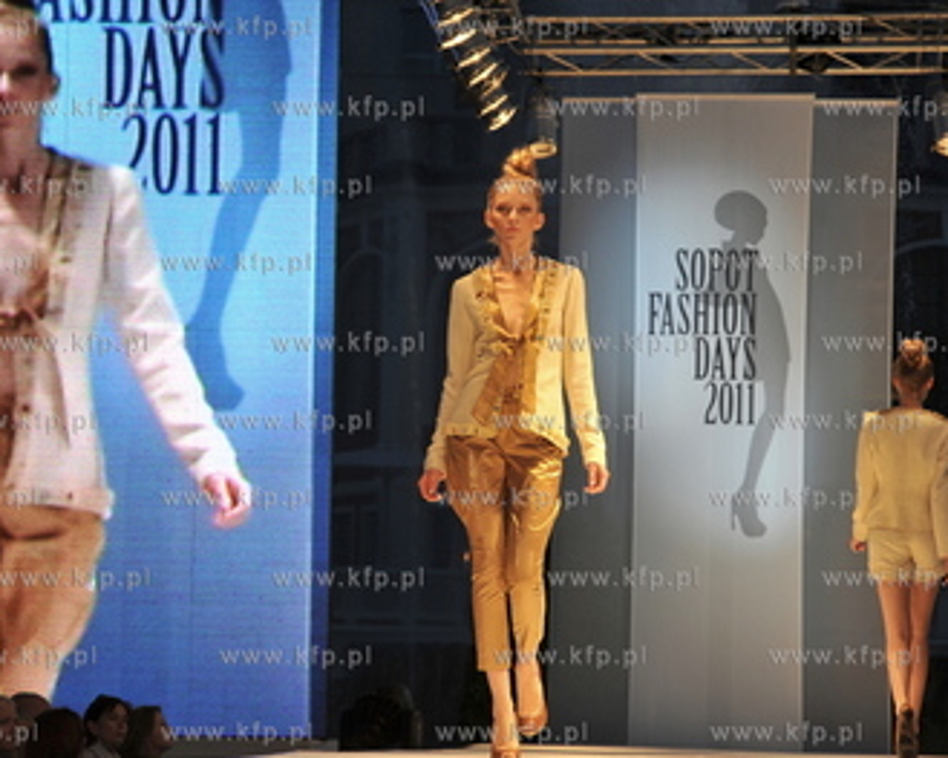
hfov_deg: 12.5
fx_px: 4320
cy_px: 380
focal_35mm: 154
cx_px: 450
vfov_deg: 10.0
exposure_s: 1/250
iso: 1000
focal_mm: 135
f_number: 9
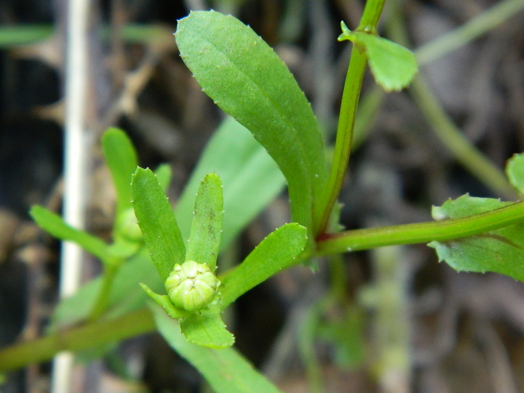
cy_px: 196
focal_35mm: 150
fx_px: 2271
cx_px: 262
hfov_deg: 13.2
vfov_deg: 9.9
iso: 400
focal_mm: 27
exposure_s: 1/60
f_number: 4.9
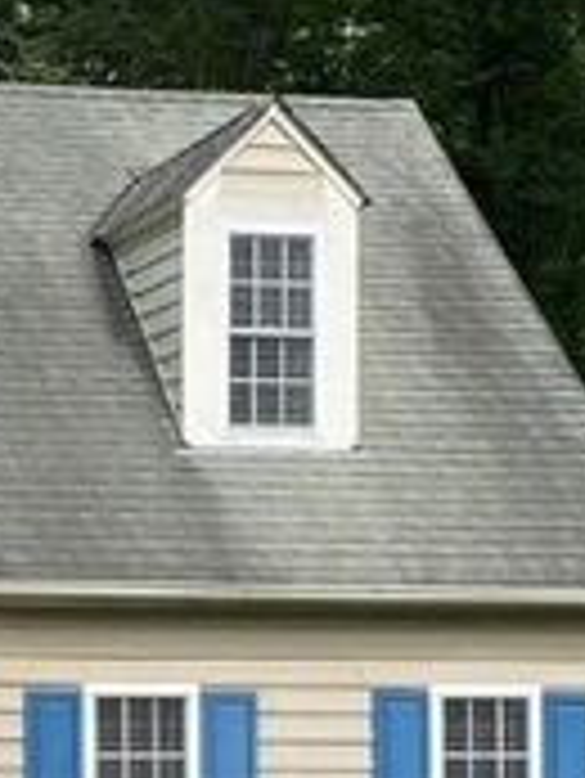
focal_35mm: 100
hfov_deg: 13.9
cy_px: 578
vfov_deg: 19.5
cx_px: -274
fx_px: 2251
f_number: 1.8
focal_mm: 4.25
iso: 32
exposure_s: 1/1147
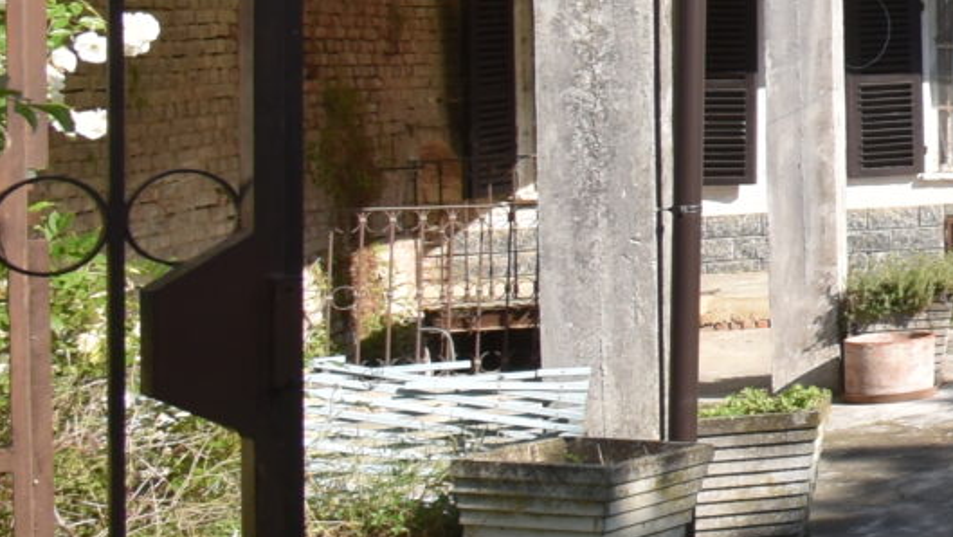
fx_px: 1921
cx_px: 2043
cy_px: 35
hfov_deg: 17.2
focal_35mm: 76
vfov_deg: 15.7
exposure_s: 1/200
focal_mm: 10
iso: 100
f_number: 7.1
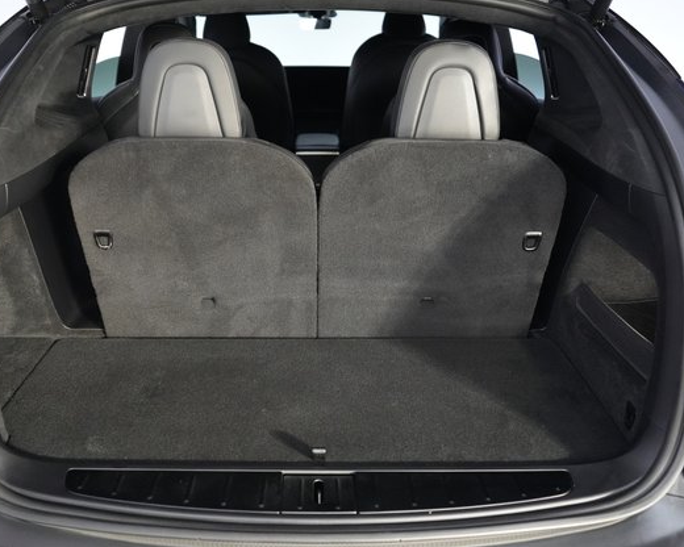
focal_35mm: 30
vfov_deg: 48.5
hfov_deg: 58.7
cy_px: 272
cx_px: 318
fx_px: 607
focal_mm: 26
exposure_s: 1/160
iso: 6400
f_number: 2.8
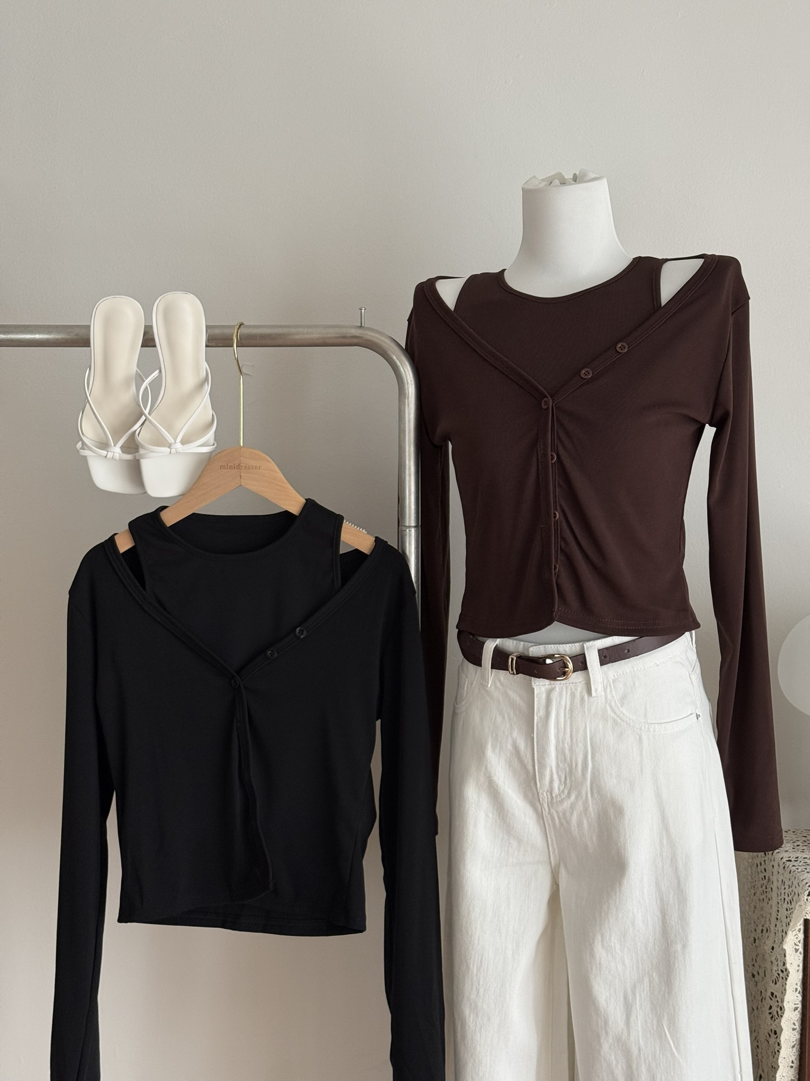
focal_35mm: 48
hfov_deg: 30.3
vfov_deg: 39.7
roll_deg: -0.3
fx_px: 1498
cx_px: 405
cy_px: 540
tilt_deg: -3.2
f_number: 1.78
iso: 100
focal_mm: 6.76
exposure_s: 1/114
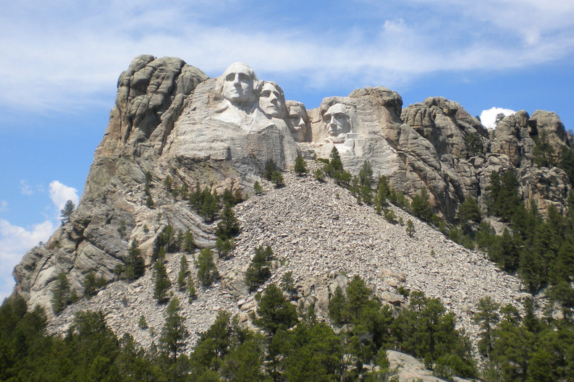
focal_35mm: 49
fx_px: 781
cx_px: 322
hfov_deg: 40.3
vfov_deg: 27.3
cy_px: 119
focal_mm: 6.3
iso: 80
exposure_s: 1/850
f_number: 4.6
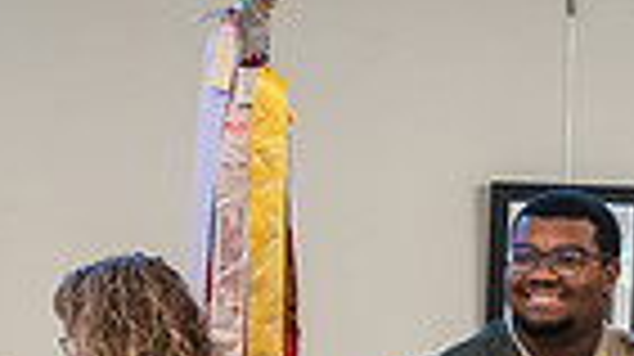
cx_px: 279
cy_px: 464
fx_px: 4199
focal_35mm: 250
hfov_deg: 8.6
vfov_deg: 4.8
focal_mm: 58
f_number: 4
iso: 2000
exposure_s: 1/125
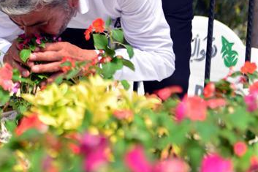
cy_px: 16
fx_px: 731
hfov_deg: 19.6
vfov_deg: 13.3
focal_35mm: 102
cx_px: 17
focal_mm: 48
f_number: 2.8
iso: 200
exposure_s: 1/1000
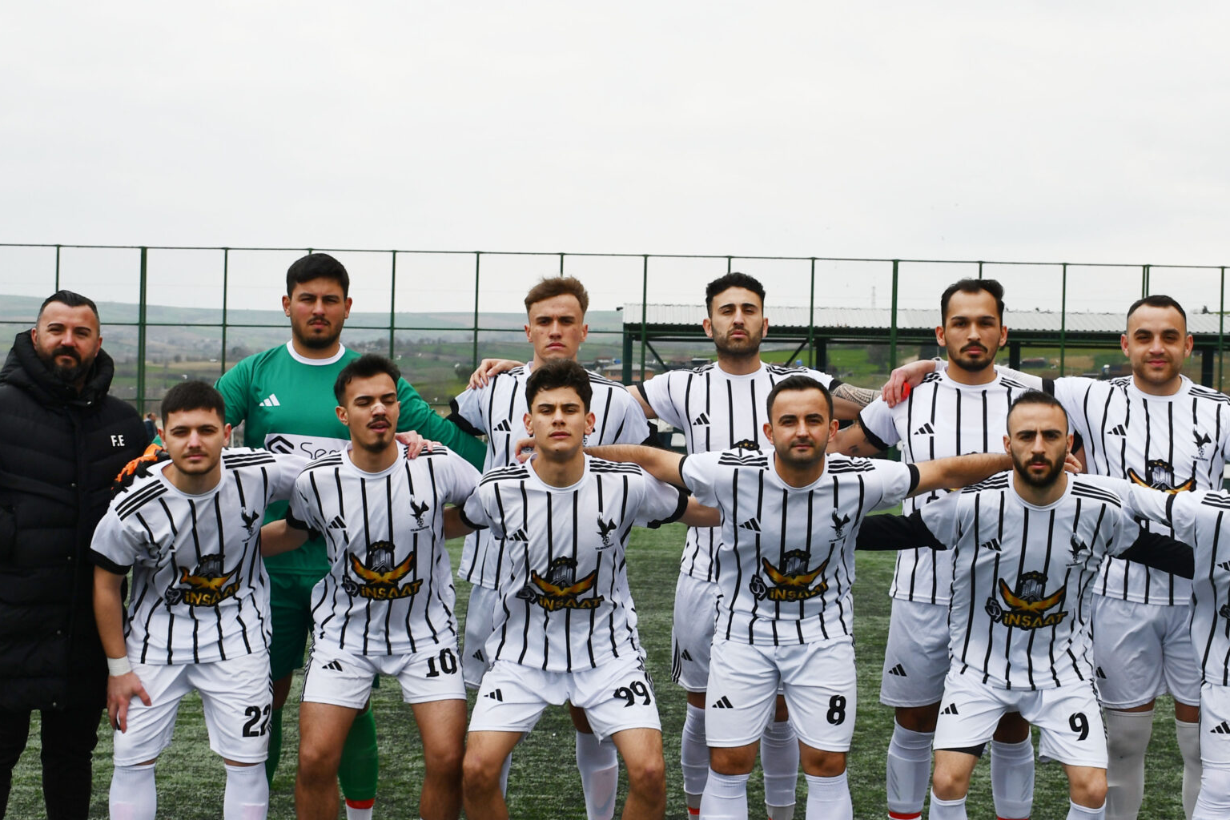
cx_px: 674
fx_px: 2221
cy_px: 472
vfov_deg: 20.9
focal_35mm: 65
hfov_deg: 30.9
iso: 200
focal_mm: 26
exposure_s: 1/250
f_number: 8
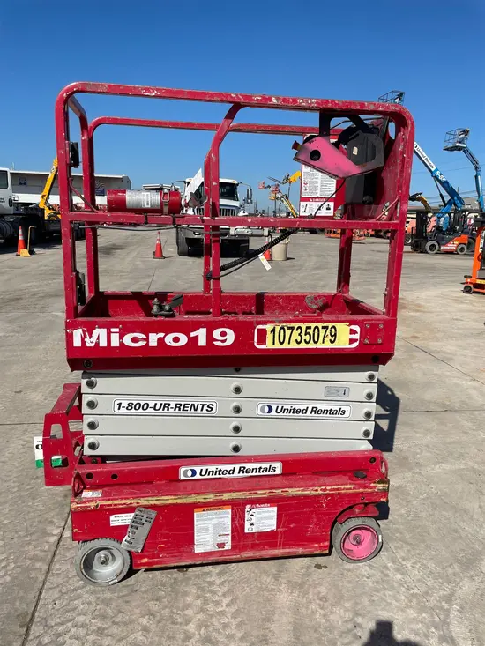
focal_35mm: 26
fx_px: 486
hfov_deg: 53.1
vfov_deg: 67.3
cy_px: 323
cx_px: 242
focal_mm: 4.2
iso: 32
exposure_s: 1/6897
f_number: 1.6
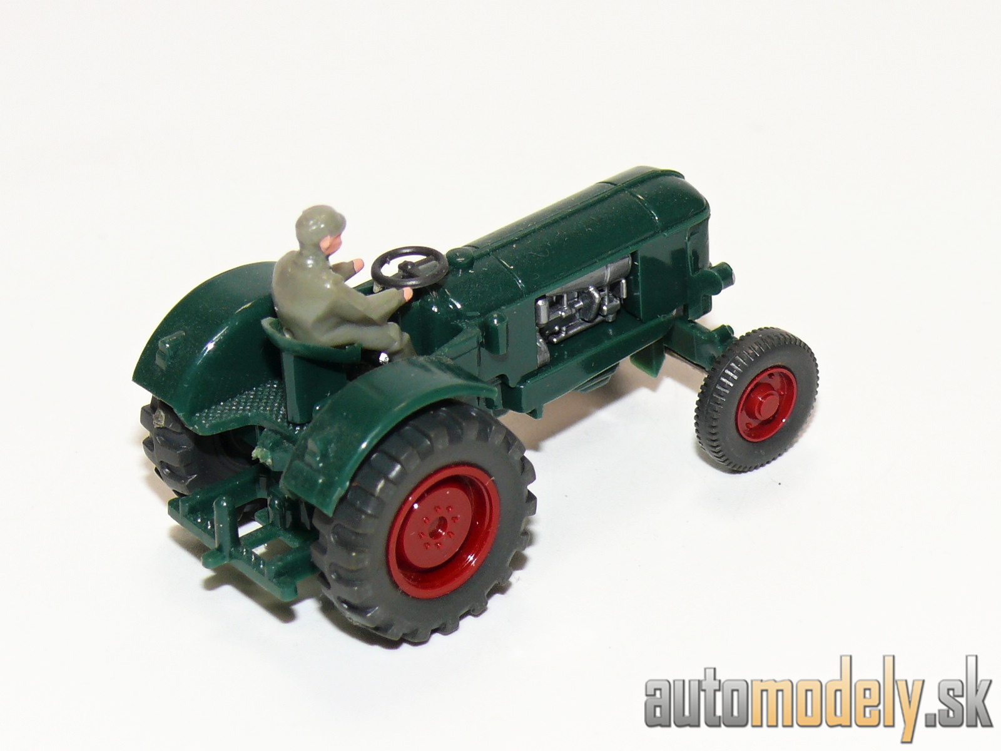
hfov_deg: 15.6
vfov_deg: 11.8
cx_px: 500
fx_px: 3644
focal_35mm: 126
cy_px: 376
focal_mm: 15.1
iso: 100
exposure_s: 1/30
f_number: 4
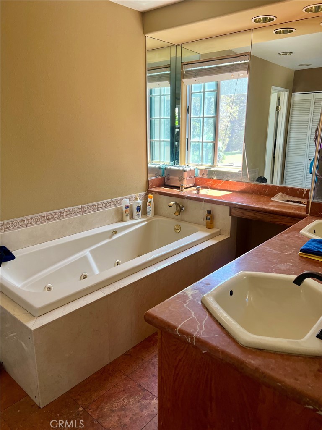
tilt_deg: -18.0
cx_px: 161
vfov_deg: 67.3
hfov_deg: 53.1
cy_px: 215
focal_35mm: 26
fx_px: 322
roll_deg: +1.2
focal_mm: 5.7
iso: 80
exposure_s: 1/121
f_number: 1.5
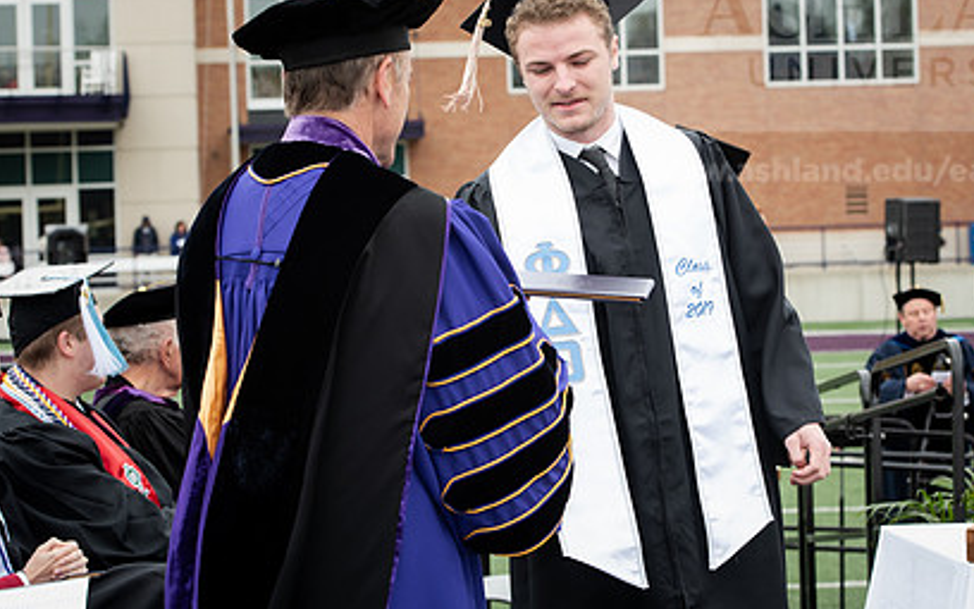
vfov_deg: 11.6
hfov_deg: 18.4
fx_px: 3000
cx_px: 537
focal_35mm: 113
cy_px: 221
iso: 200
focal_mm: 78
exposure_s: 1/200
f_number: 7.1
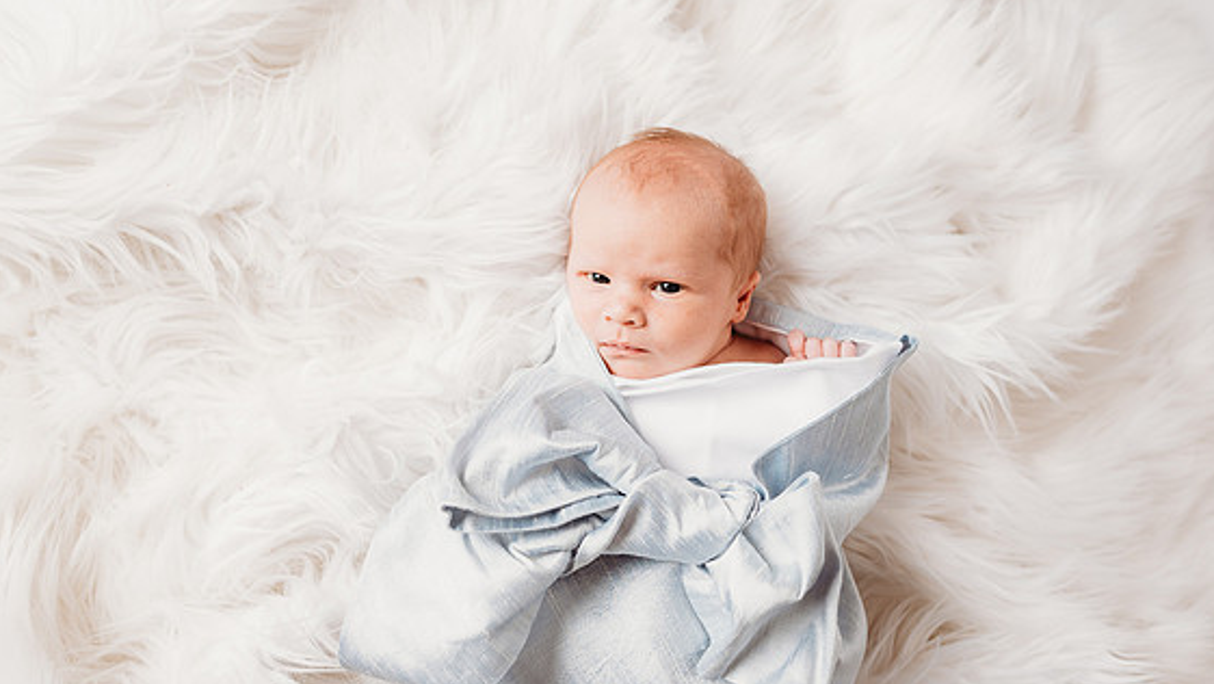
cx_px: 604
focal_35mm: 26
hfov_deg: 71.9
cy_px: 326
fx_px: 837
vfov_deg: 44.4
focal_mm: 24
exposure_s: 1/200
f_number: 4
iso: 100
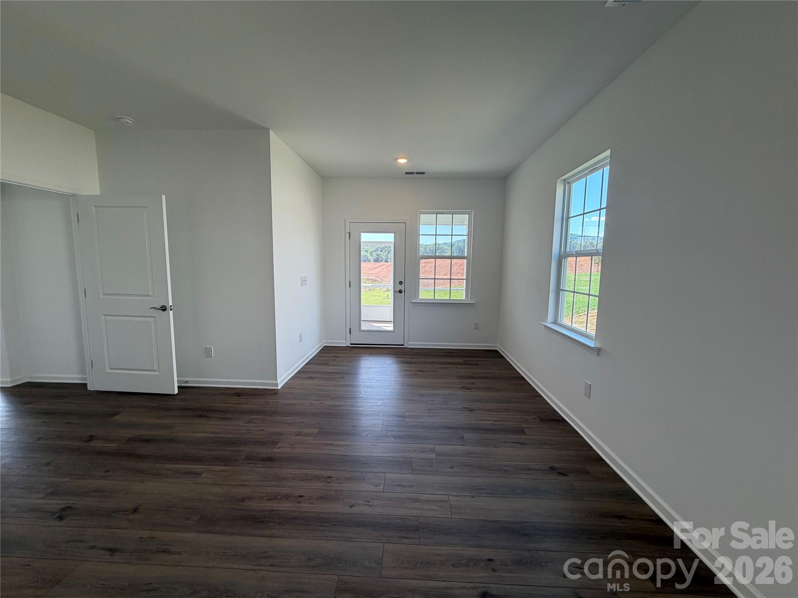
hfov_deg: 102.1
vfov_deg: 85.7
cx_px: 399
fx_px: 323
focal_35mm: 14
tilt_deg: -5.8
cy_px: 299
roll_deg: -0.4
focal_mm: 2.22
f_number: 2.2
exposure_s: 1/121
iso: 100
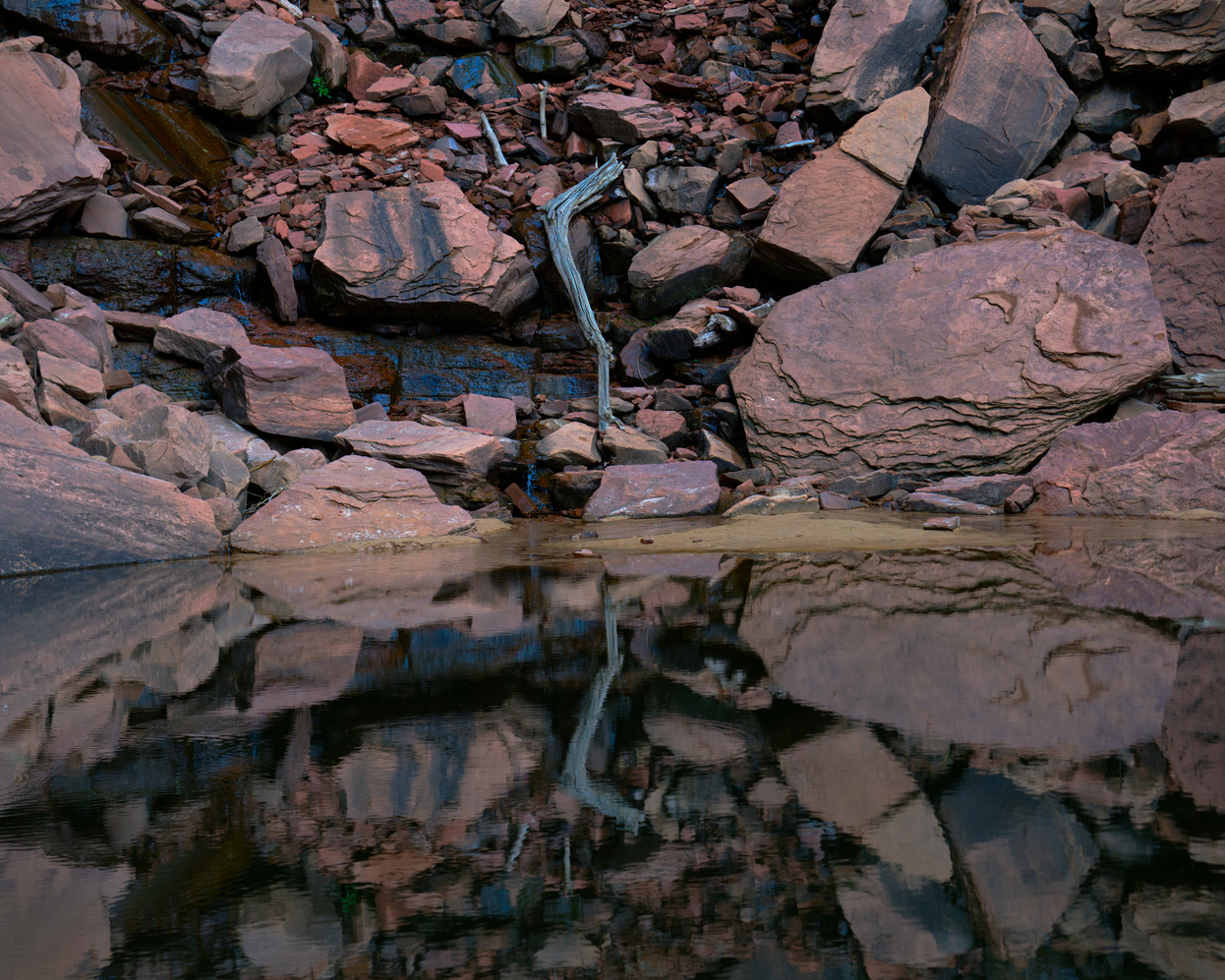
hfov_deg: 20.0
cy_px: 490
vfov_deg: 16.0
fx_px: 3481
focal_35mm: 96
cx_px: 607
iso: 320
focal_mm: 85
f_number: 5
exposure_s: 1/400
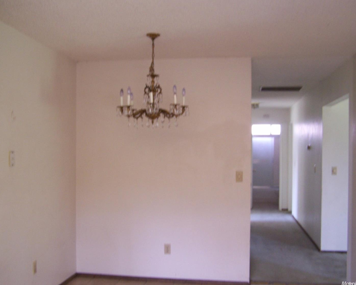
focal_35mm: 40
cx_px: 175
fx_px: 421
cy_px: 142
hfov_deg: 45.8
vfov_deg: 37.3
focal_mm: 6.3
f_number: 2.8
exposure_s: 1/20
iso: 140
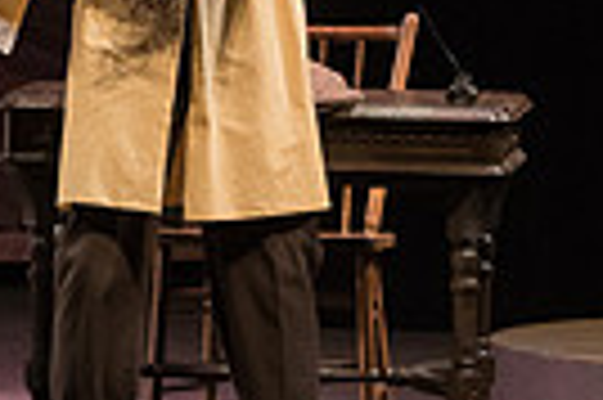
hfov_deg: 4.3
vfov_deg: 2.9
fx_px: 7963
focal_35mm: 476
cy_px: -97
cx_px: 126
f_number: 4.5
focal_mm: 110
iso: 5000
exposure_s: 1/400
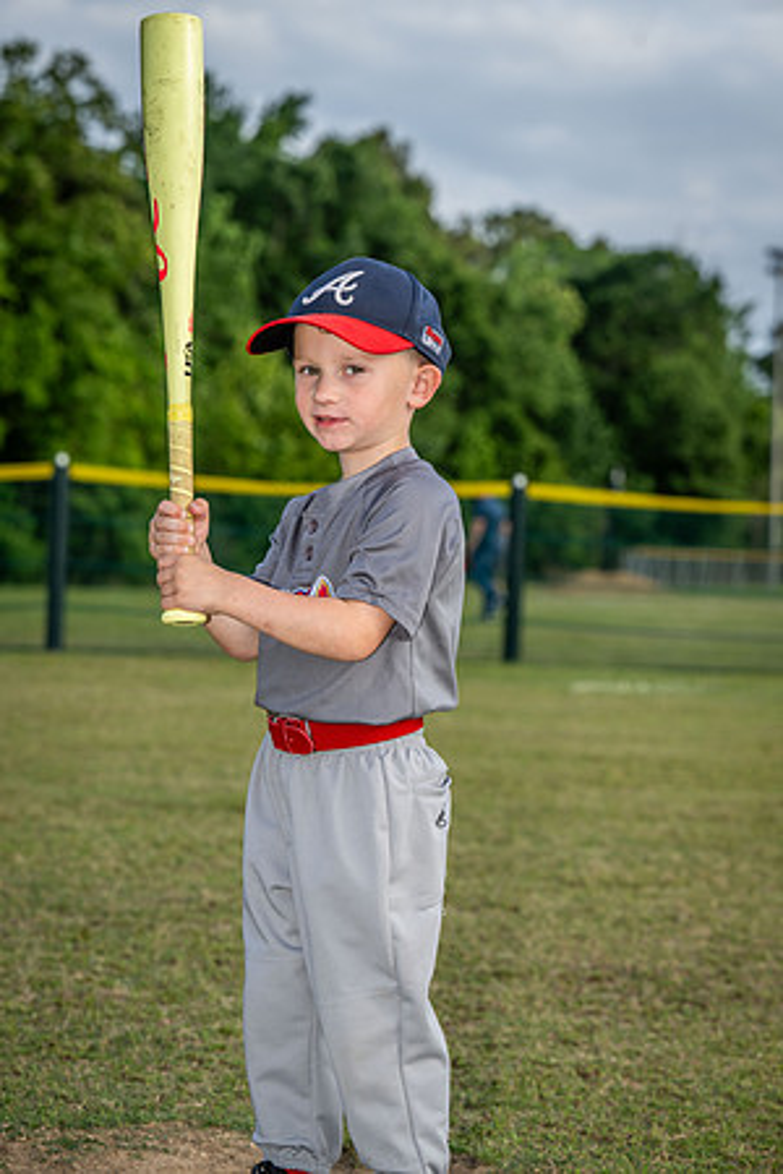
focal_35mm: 93
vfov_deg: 21.9
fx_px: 3034
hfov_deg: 14.7
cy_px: 587
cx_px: 392
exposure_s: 1/200
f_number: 5.6
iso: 100
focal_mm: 93
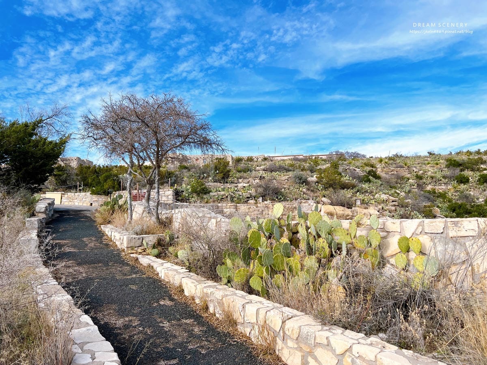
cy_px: 182
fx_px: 366
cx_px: 244
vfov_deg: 53.1
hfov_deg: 67.3
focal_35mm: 26
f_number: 1.5
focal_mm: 5.7
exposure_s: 1/3257
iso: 50
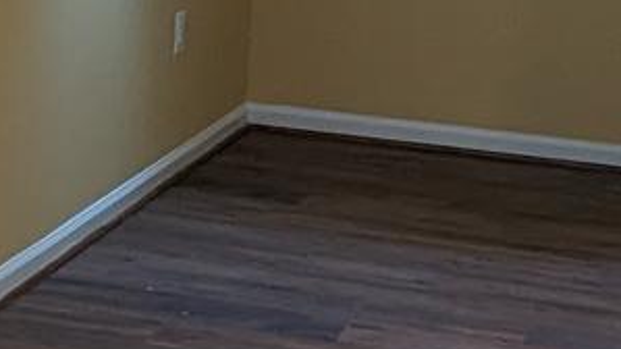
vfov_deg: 10.1
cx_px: 183
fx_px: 1959
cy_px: -21
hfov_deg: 17.9
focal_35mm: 119
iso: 122
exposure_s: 1/82.6
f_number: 2.2
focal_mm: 2.35
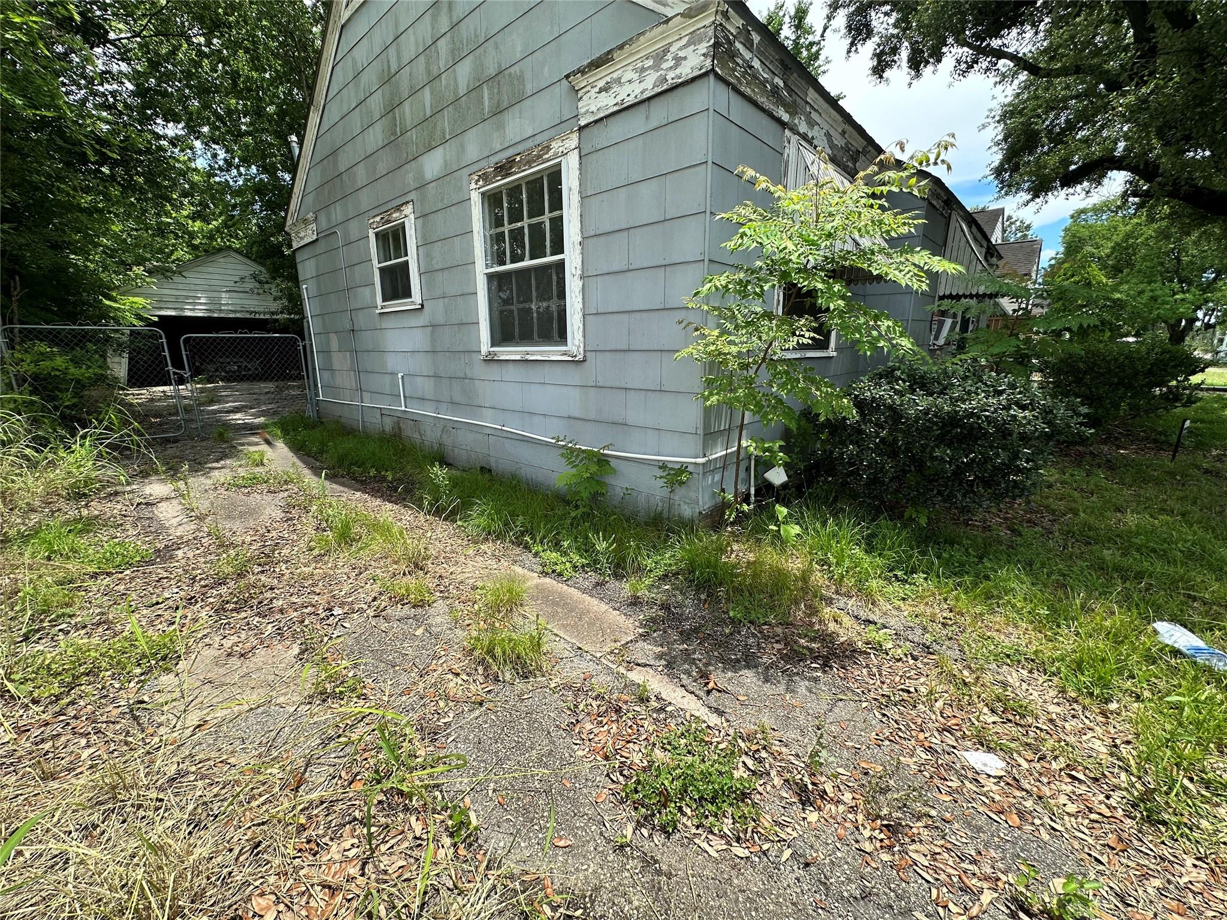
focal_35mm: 14
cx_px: 614
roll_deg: +0.1
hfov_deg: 102.1
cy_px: 460
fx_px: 496
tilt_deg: -12.6
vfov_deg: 85.7
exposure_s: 1/686
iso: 40
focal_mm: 2.22
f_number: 2.2
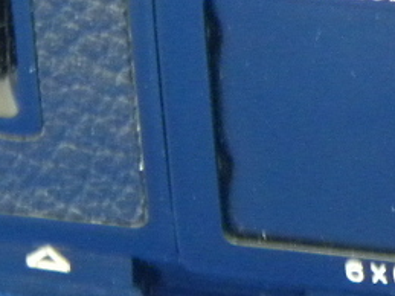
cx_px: 548
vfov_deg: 4.8
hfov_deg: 6.4
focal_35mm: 306
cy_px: -64
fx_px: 3490
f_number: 3.5
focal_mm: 11.8
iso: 400
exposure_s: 1/9.7
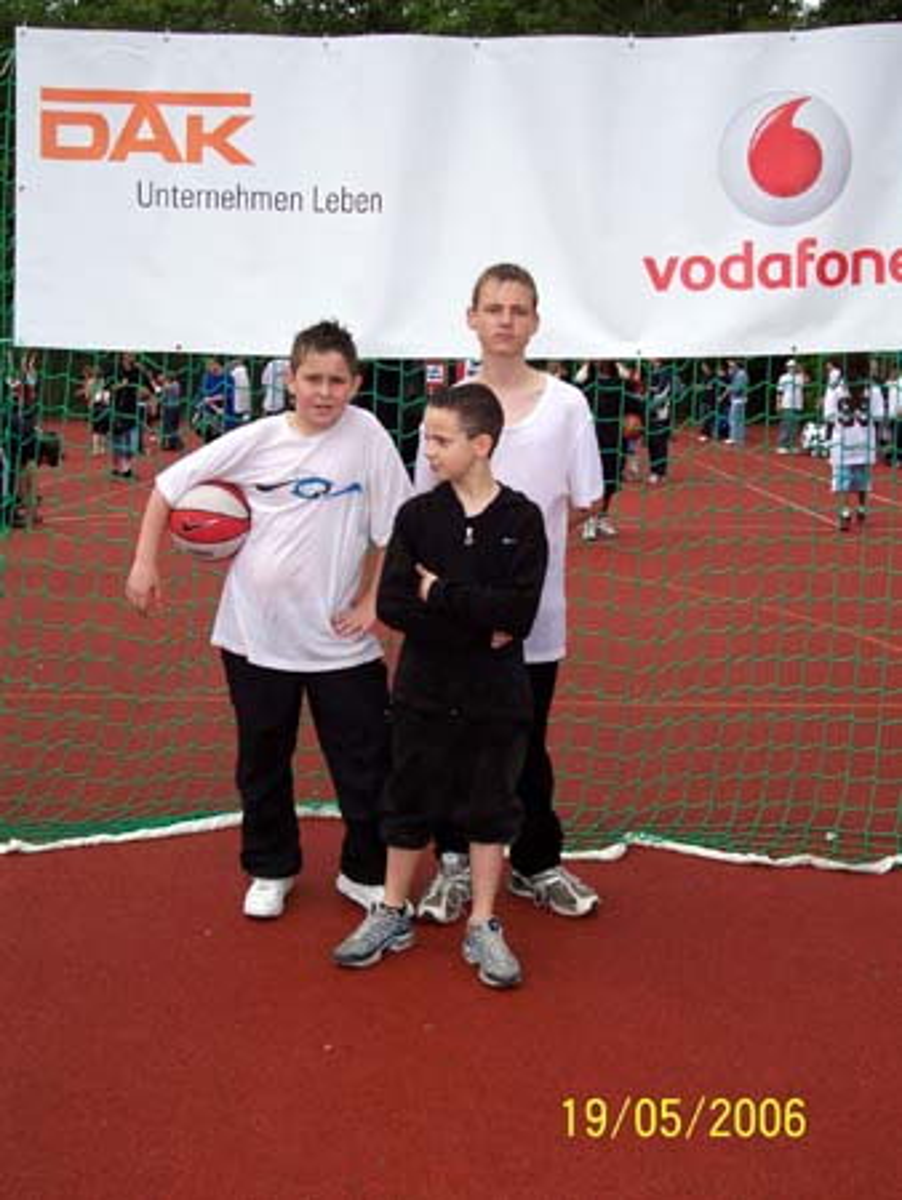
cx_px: 451
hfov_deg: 37.8
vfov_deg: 49.0
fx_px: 1319
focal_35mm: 38
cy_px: 600
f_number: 4.8
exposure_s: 1/700
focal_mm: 8
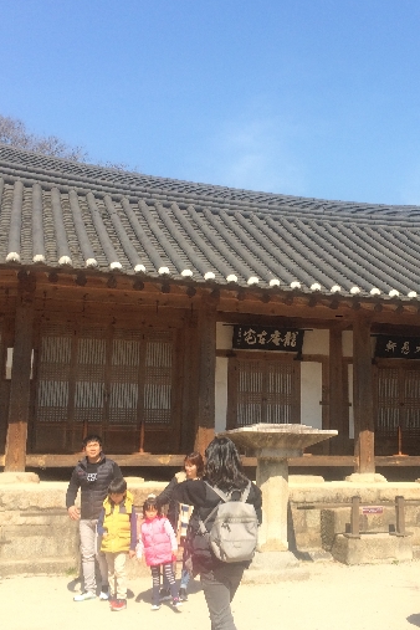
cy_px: 316
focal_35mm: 44
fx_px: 770
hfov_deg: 30.1
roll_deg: +1.2
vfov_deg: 44.5
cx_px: 306
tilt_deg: +8.9
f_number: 2.2
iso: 32
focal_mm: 4.15
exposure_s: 1/1520
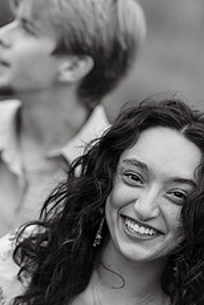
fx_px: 1417
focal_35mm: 167
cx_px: 35
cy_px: 218
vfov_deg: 12.3
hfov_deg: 8.2
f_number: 1.8
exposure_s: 1/250
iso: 250
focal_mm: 85
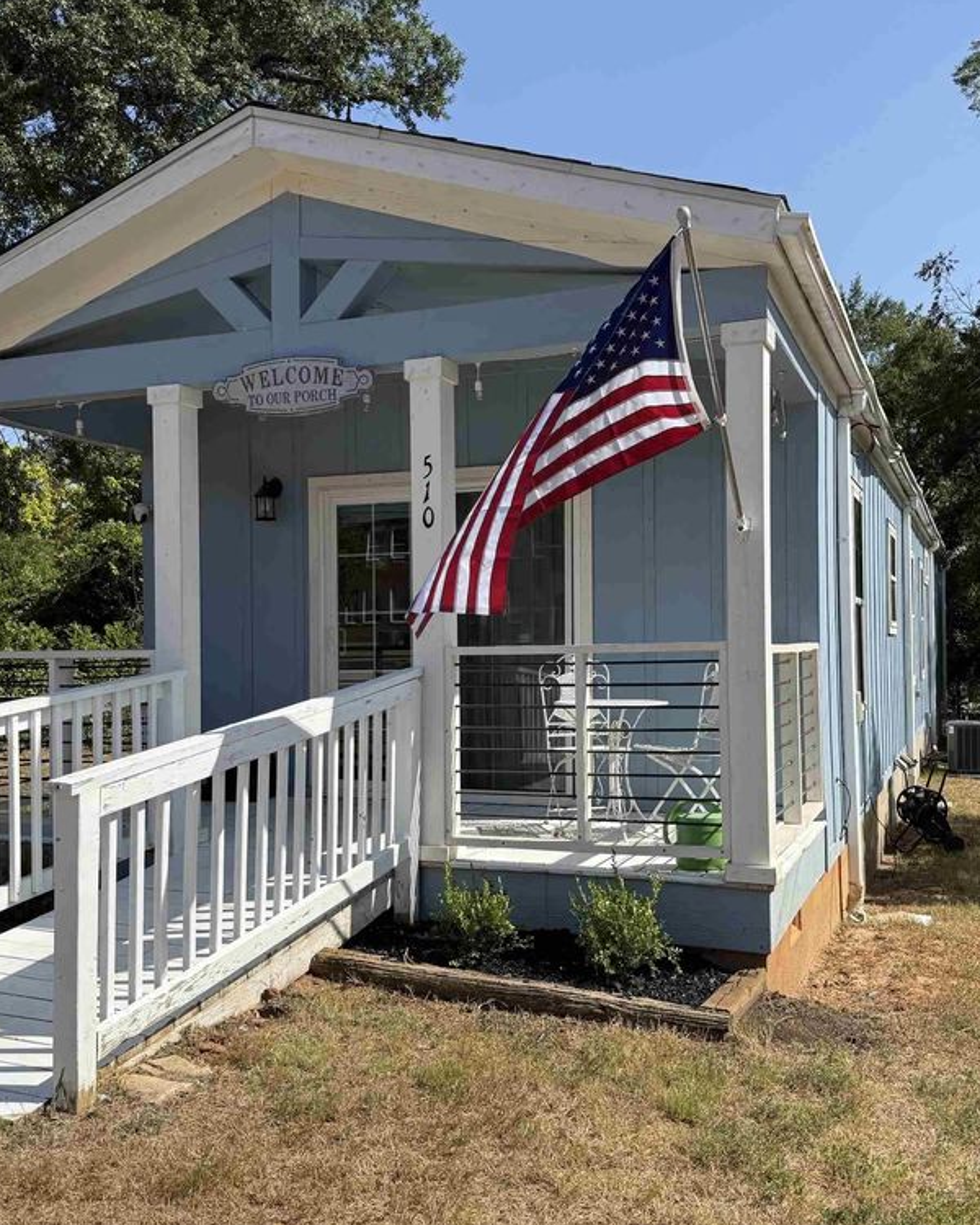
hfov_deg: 45.7
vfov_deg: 55.7
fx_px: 1160
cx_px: 536
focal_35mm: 32
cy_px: 622
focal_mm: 6.76
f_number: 1.78
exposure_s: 1/4405
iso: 80
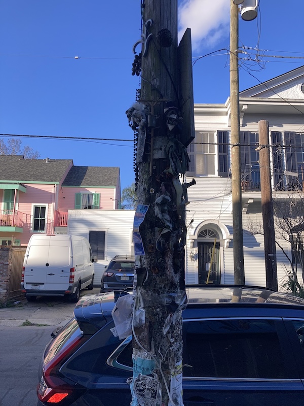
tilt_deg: +11.2
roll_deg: -0.6
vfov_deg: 63.4
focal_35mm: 28
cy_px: 203
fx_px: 328
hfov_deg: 49.7
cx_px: 152
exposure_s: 1/941
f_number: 1.8
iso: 25
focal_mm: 3.99
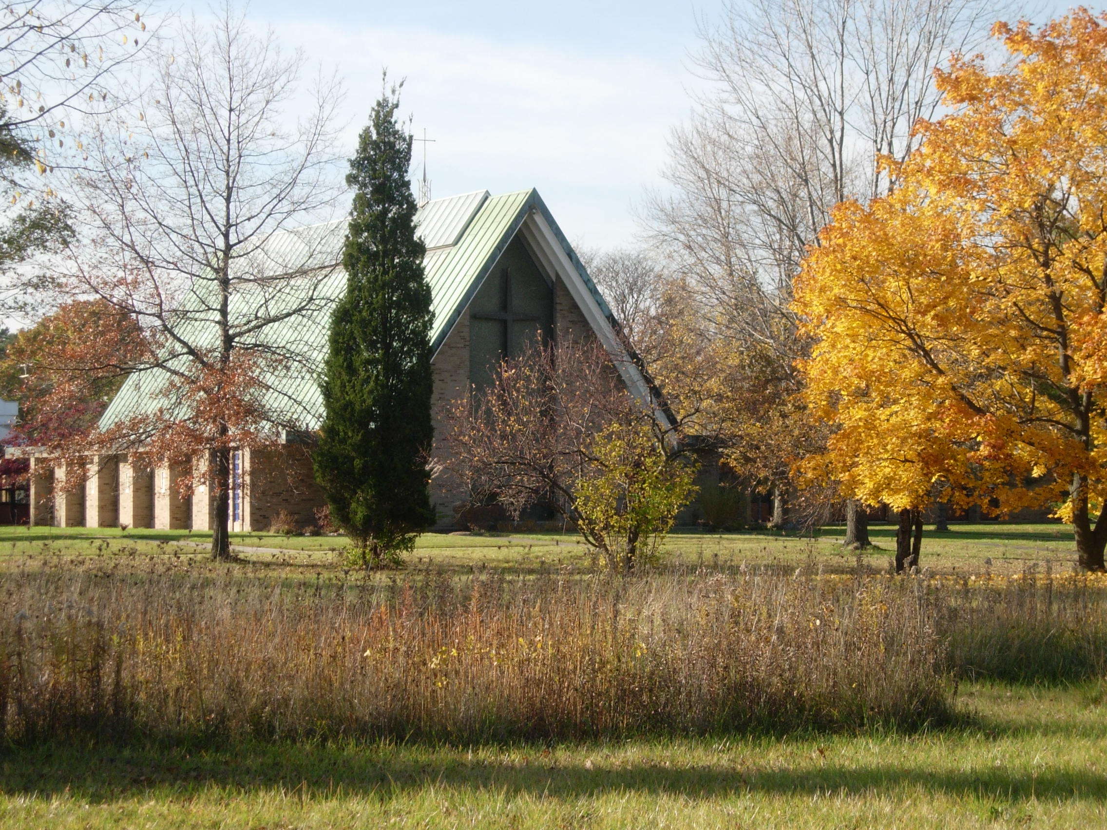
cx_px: 554
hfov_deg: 19.1
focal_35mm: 103
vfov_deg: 14.4
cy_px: 415
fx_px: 3294
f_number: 4.6
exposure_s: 1/322
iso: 79
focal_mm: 21.3
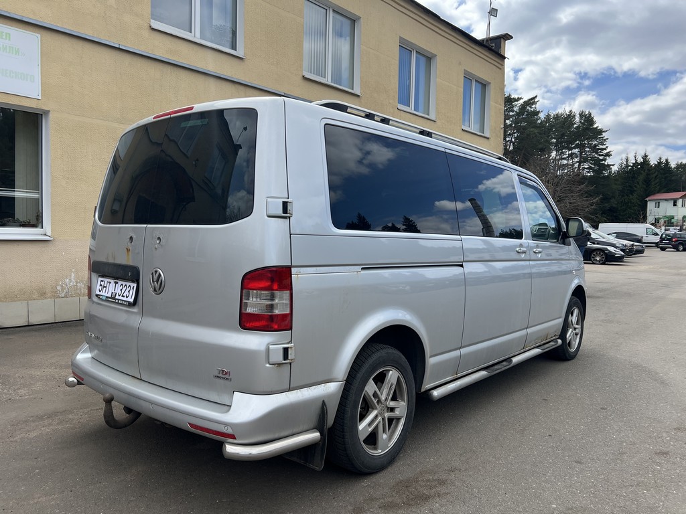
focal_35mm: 26
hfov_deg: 67.3
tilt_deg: -2.8
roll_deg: -1.4
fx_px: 515
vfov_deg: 53.1
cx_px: 343
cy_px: 257
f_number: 1.5
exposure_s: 1/2252
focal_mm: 5.7
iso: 50
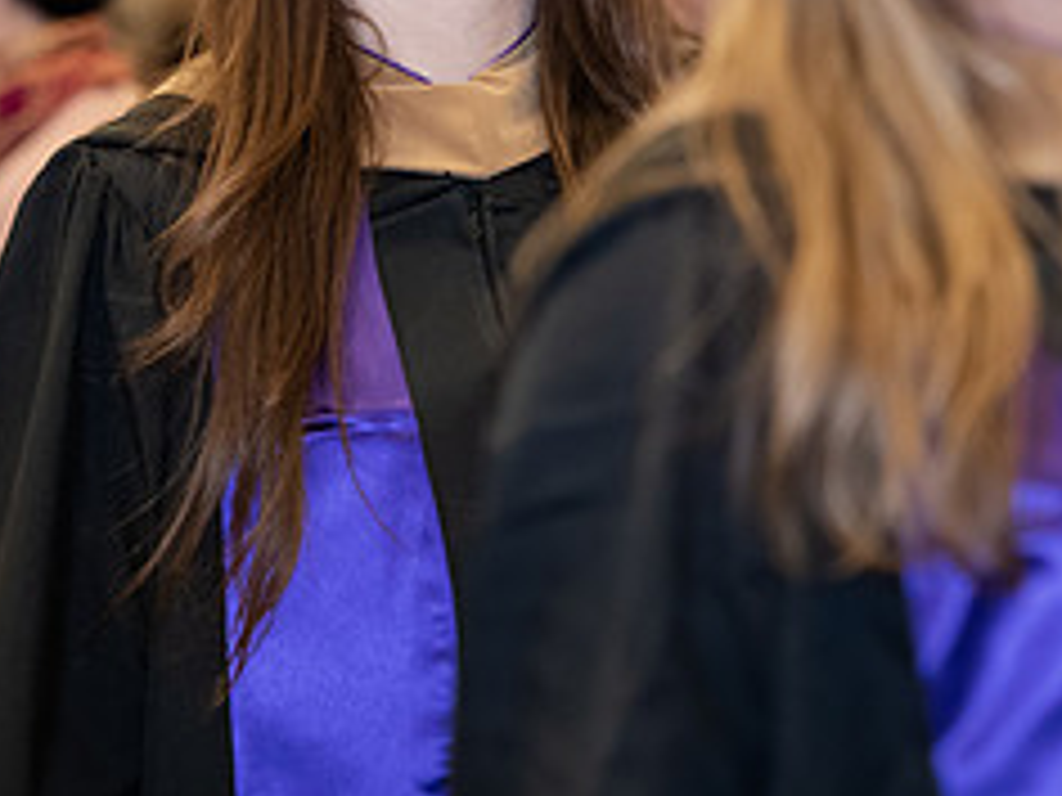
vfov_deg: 4.3
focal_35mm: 342
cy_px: -43
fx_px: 10492
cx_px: 549
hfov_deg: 5.8
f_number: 3.2
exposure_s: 1/200
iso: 2000
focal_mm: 145
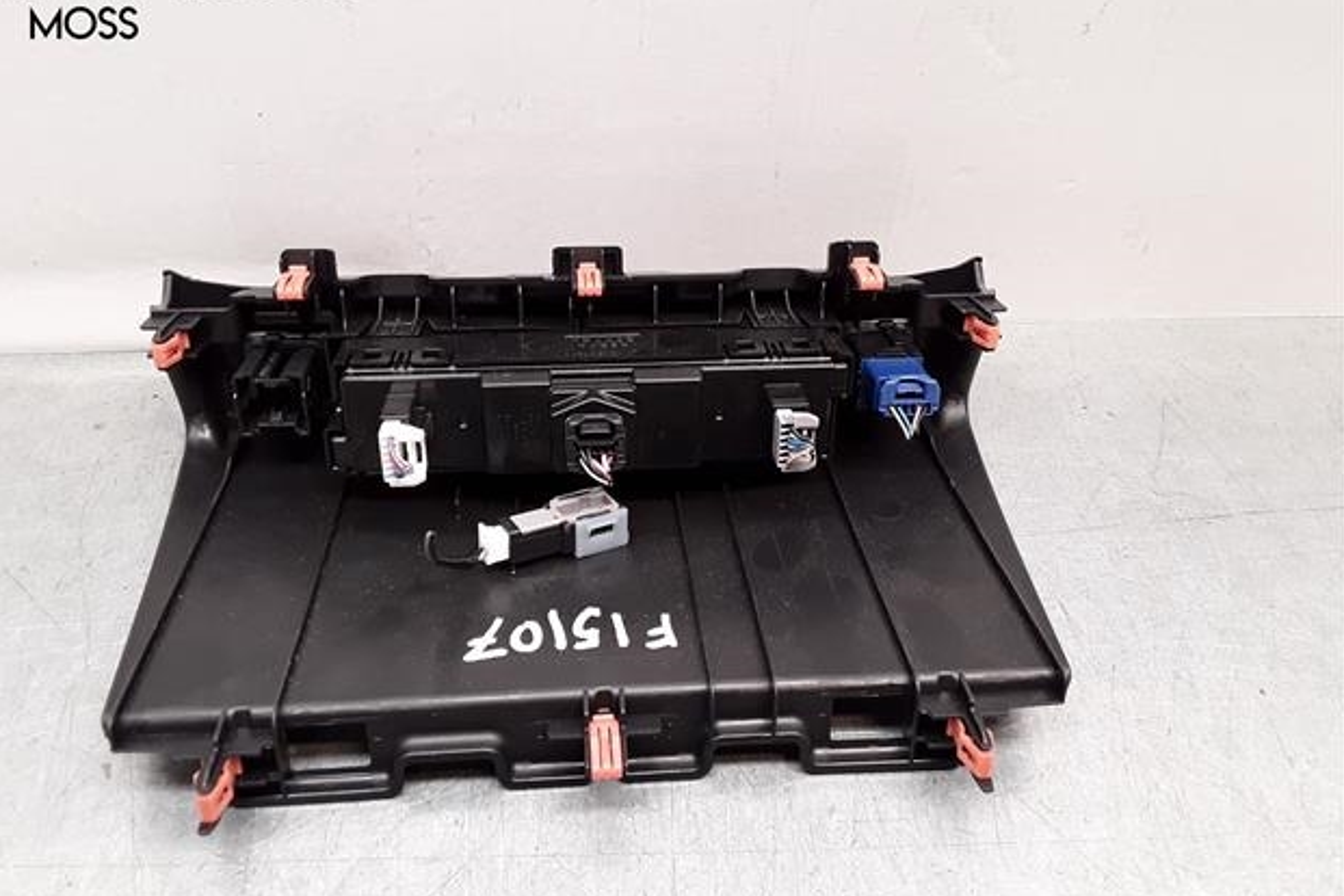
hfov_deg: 61.9
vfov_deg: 43.6
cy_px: 439
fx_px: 1120
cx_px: 654
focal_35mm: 30
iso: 64
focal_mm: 2.91
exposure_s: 1/50
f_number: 1.9
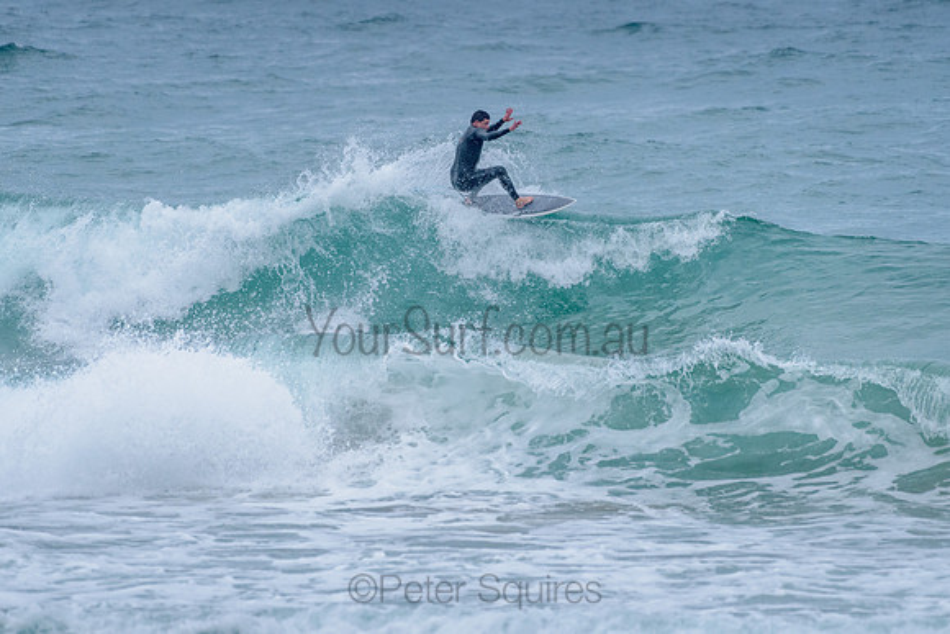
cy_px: 246
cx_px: 476
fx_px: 16173
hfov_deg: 3.4
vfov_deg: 2.2
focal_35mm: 613
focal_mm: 500
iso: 1800
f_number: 5.6
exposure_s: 1/2000
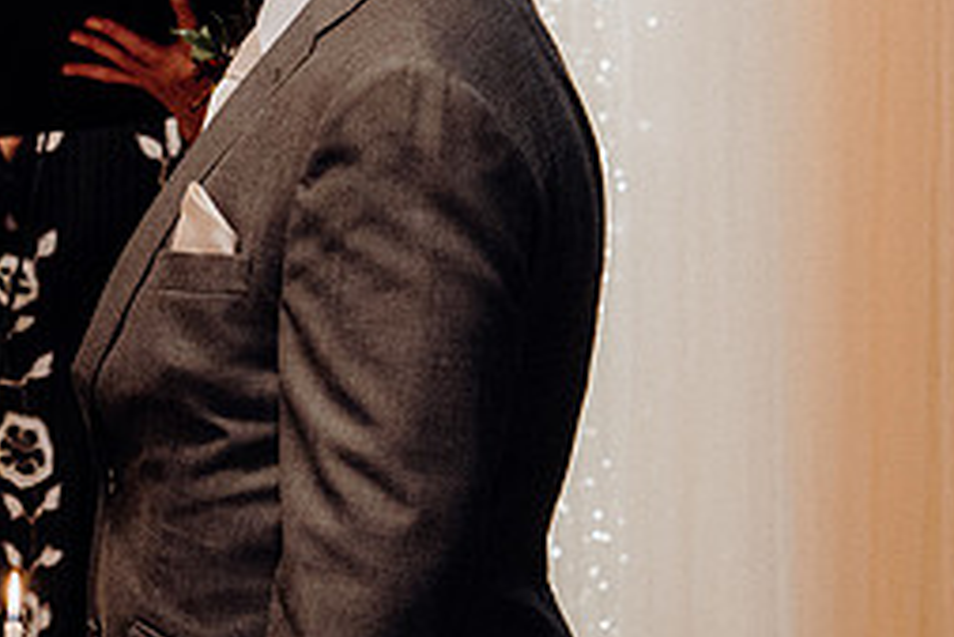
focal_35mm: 213
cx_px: -94
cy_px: 288
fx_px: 5647
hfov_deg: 9.6
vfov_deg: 6.5
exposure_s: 1/160
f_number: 3.5
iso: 2500
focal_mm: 62
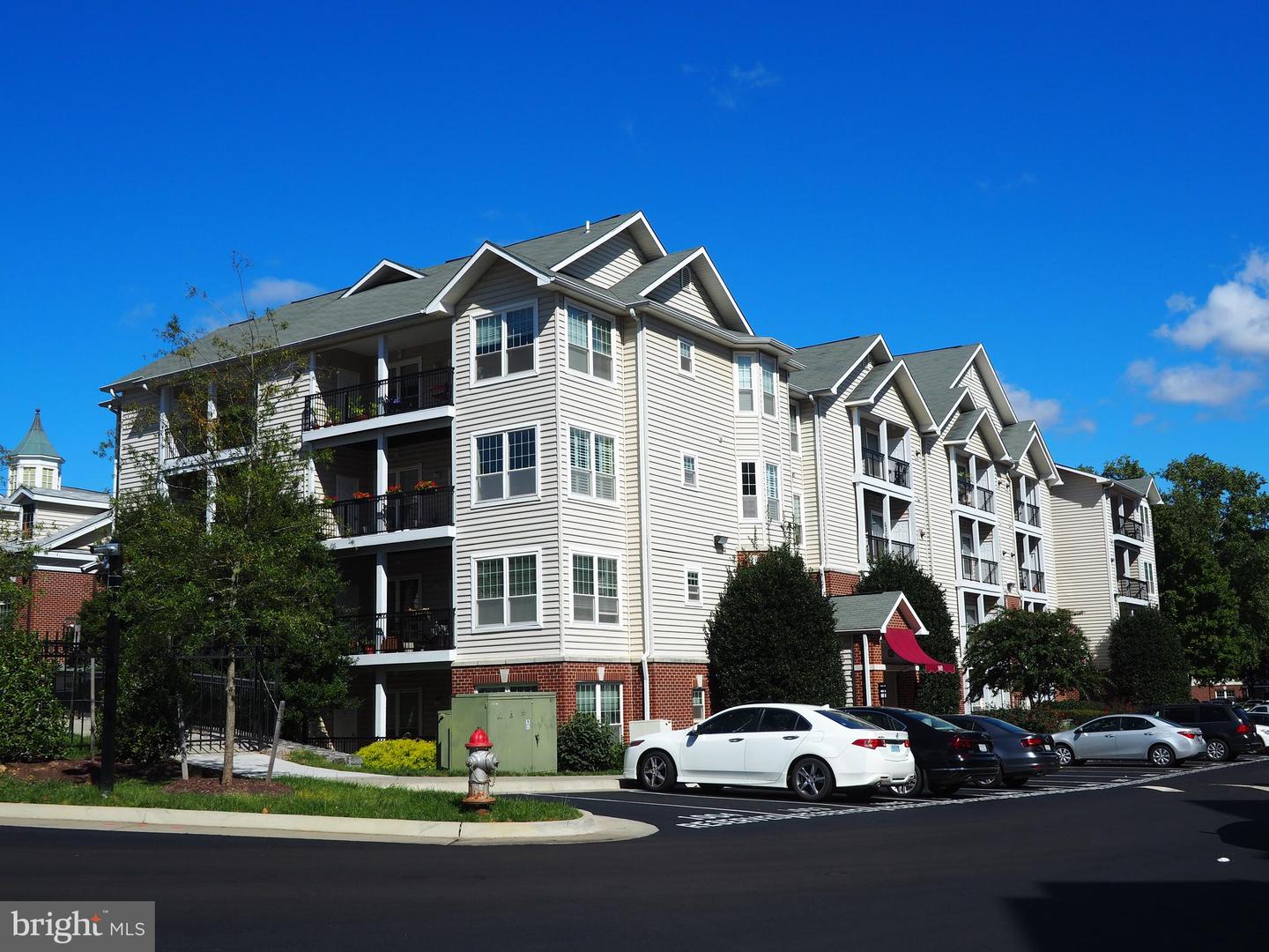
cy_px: 476
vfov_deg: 39.7
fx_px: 1320
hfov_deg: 51.4
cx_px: 634
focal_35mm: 36
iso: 200
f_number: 11
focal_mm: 18
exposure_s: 1/400
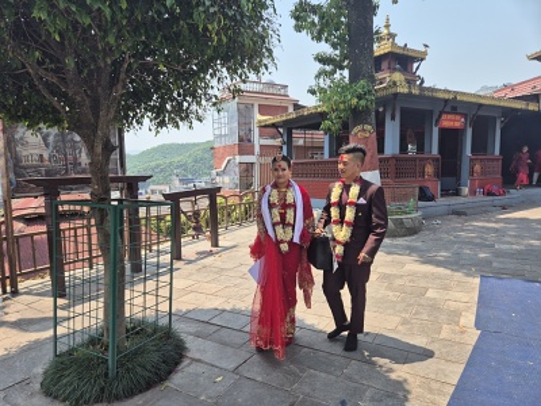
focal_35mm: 23
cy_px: 203
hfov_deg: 73.9
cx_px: 270
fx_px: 359
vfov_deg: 58.9
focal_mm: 5.4
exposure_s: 1/908
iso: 25
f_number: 1.8
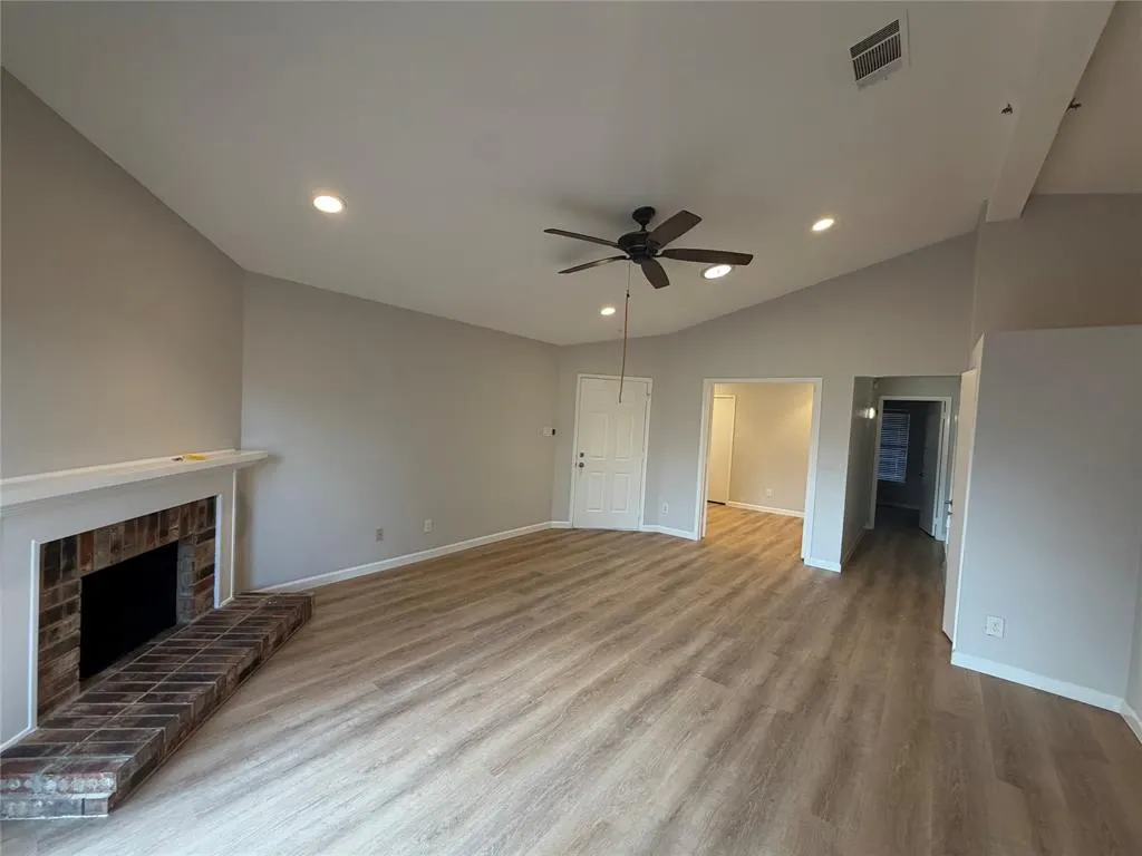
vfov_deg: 85.7
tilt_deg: -1.9
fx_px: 462
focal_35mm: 14
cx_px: 571
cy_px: 428
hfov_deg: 102.1
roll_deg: -2.9
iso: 250
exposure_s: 1/120
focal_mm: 2.22
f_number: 2.2
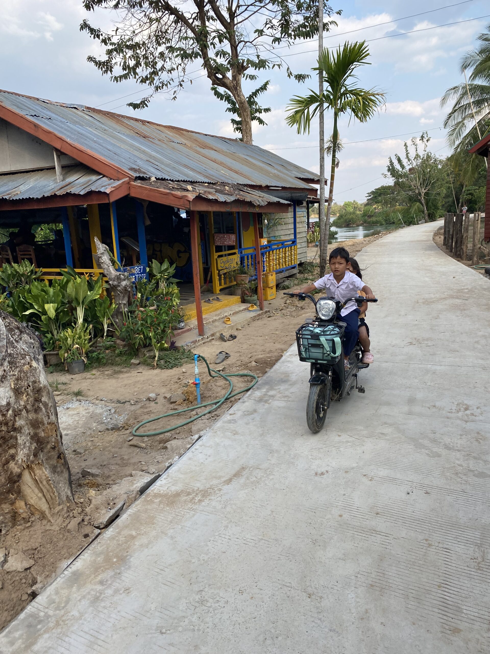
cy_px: 327
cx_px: 245
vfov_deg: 67.3
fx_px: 491
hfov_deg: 53.1
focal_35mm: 26
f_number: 1.8
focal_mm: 4.25
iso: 32
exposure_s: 1/1103
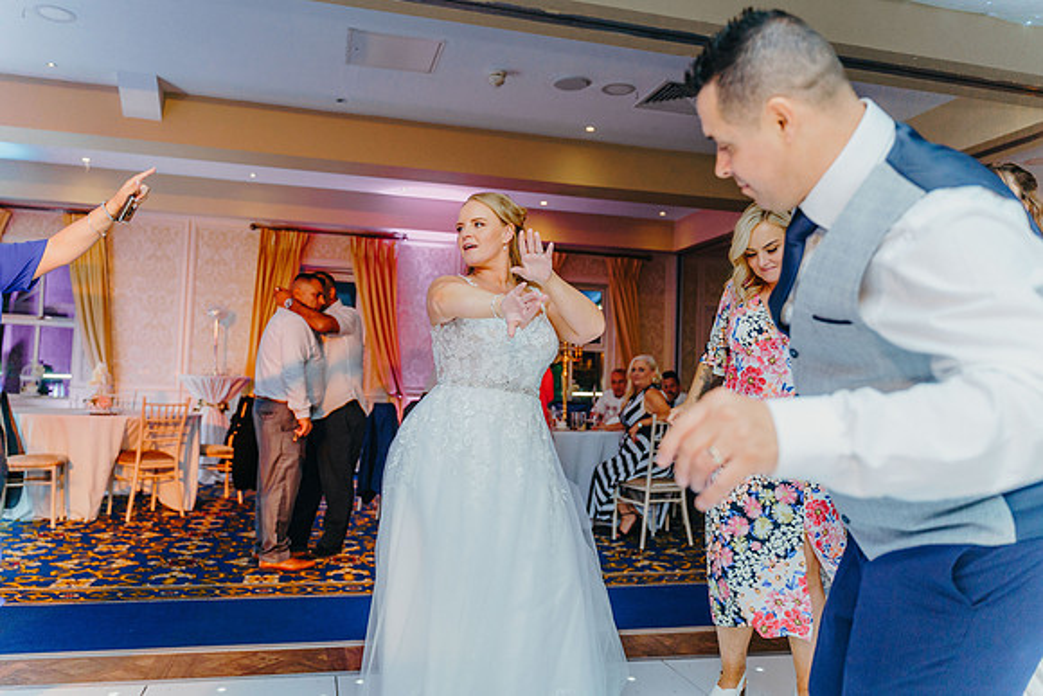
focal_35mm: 29
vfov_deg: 45.0
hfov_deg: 63.6
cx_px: 522
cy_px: 348
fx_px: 840
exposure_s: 1/200
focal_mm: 29
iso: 1600
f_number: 2.8
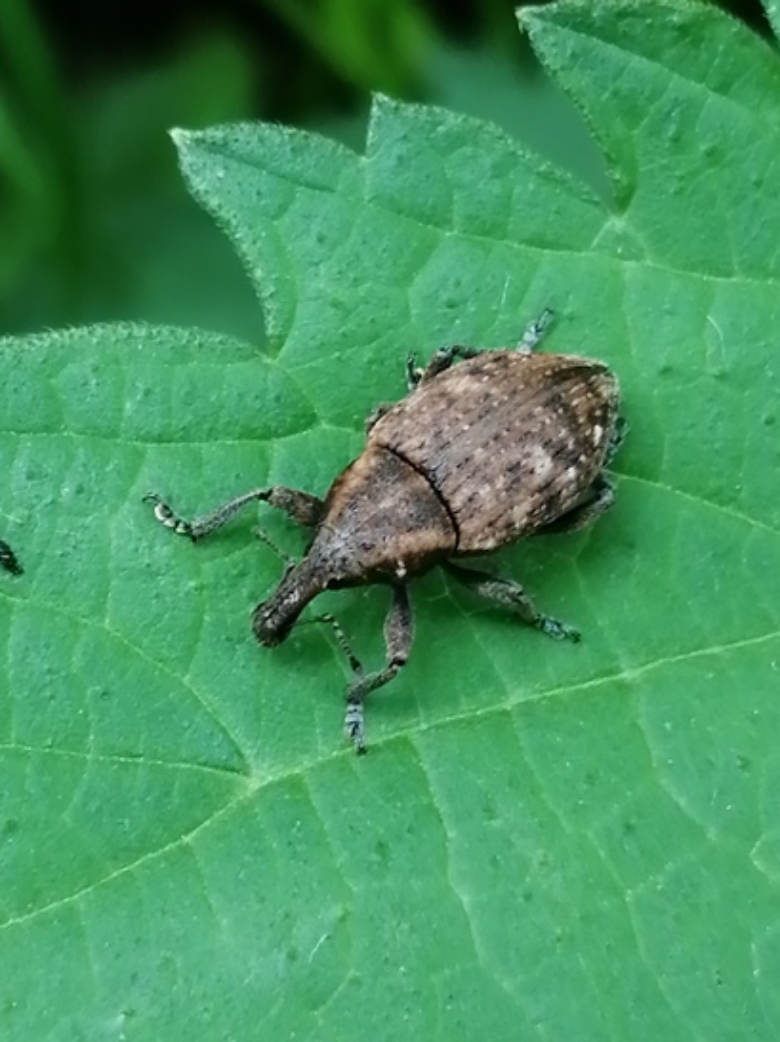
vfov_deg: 16.2
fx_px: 3668
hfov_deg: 12.1
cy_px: 489
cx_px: 326
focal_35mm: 122
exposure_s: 1/100
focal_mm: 3.46
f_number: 1.8
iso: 80
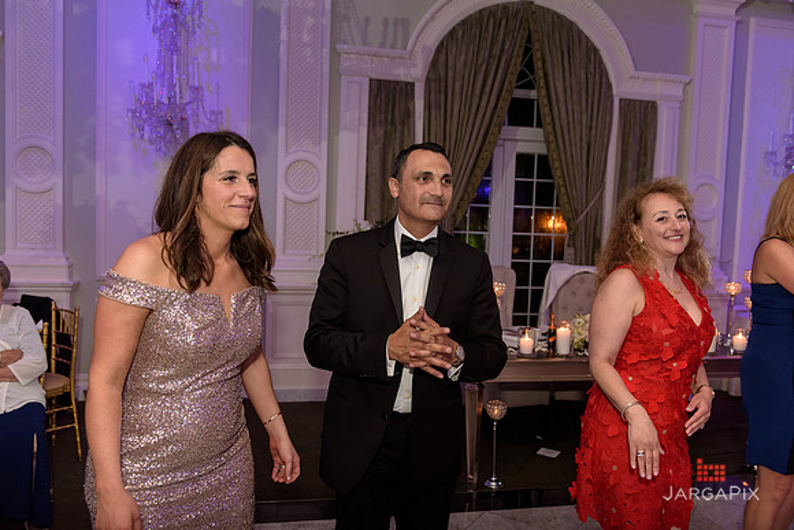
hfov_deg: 63.6
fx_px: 640
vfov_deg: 45.0
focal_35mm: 29
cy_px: 265
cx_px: 397
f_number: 3.2
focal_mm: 29
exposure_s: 1/125
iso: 1600
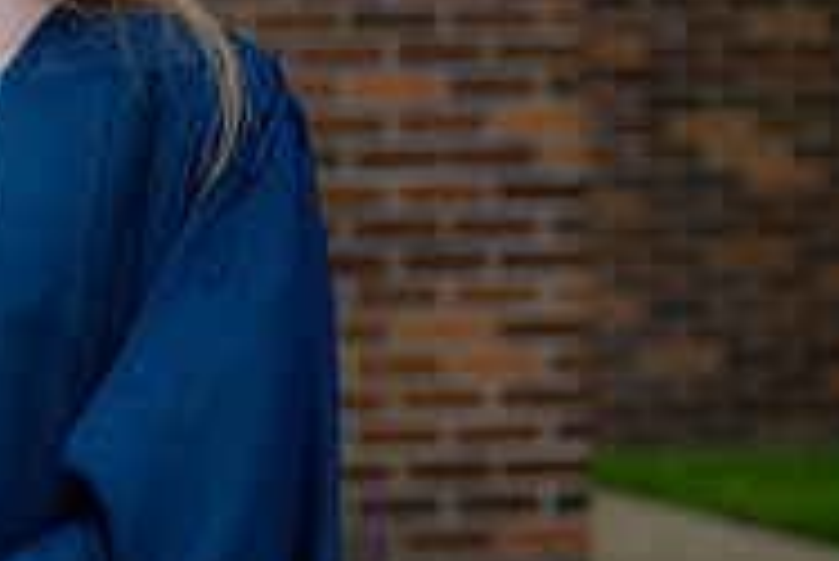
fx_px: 6647
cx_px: 121
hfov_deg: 7.2
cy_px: -90
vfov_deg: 4.8
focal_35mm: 285
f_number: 5
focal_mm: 92
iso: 80
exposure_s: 1/250
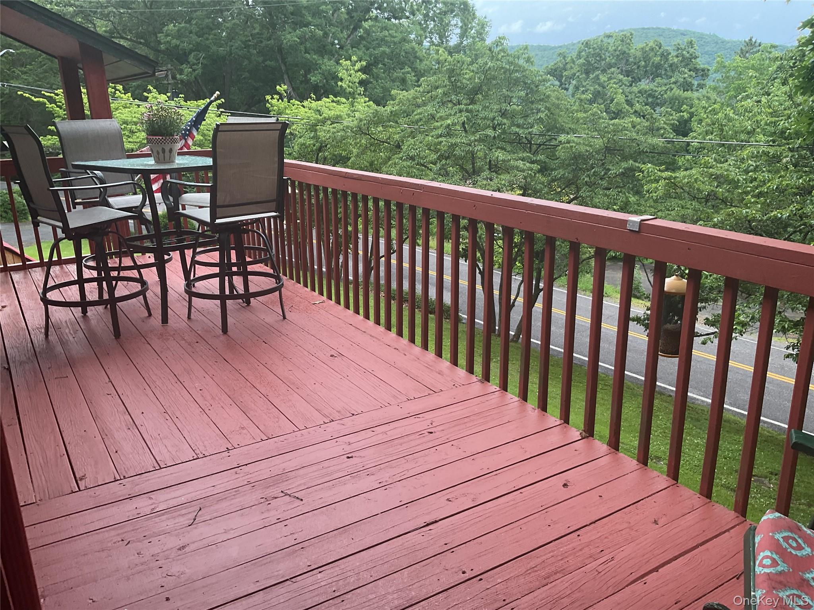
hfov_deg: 61.7
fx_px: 682
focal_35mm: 29
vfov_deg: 48.2
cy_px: 305
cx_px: 407
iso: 16
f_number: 1.8
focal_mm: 3
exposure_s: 1/139
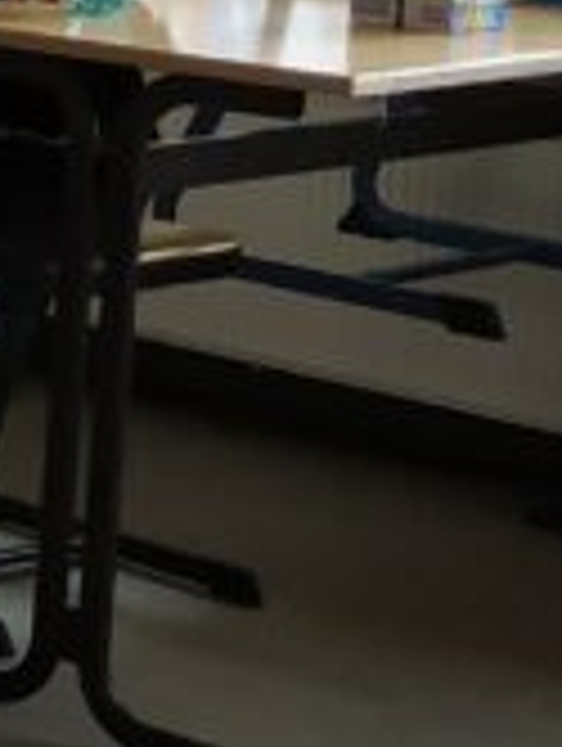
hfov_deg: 8.5
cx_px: -1070
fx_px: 3196
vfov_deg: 13.2
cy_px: 135
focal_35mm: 148
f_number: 1.9
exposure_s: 1/166
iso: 250
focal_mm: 3.94
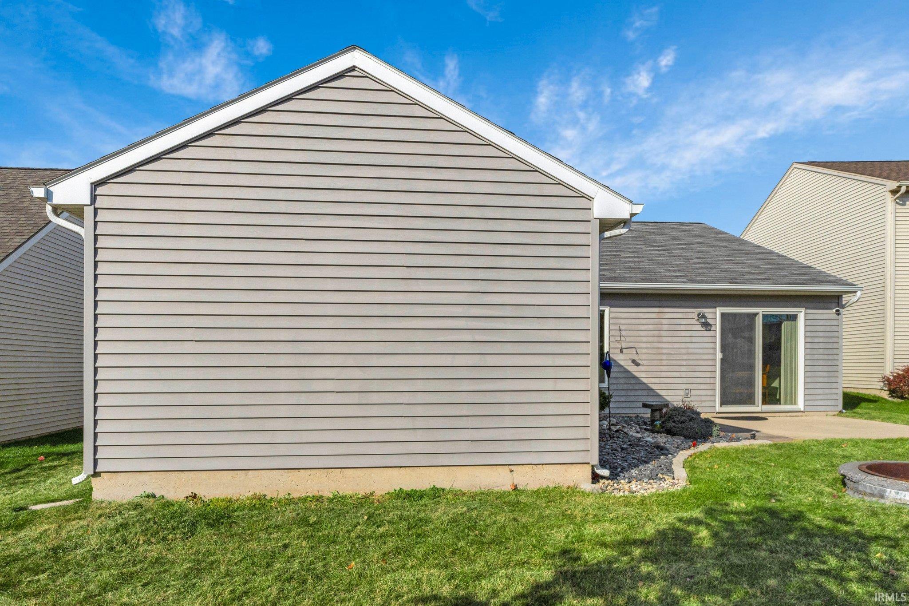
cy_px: 303
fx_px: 530
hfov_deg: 81.2
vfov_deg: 59.5
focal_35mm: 21
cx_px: 454
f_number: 9
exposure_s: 1/4000
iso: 800
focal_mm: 14
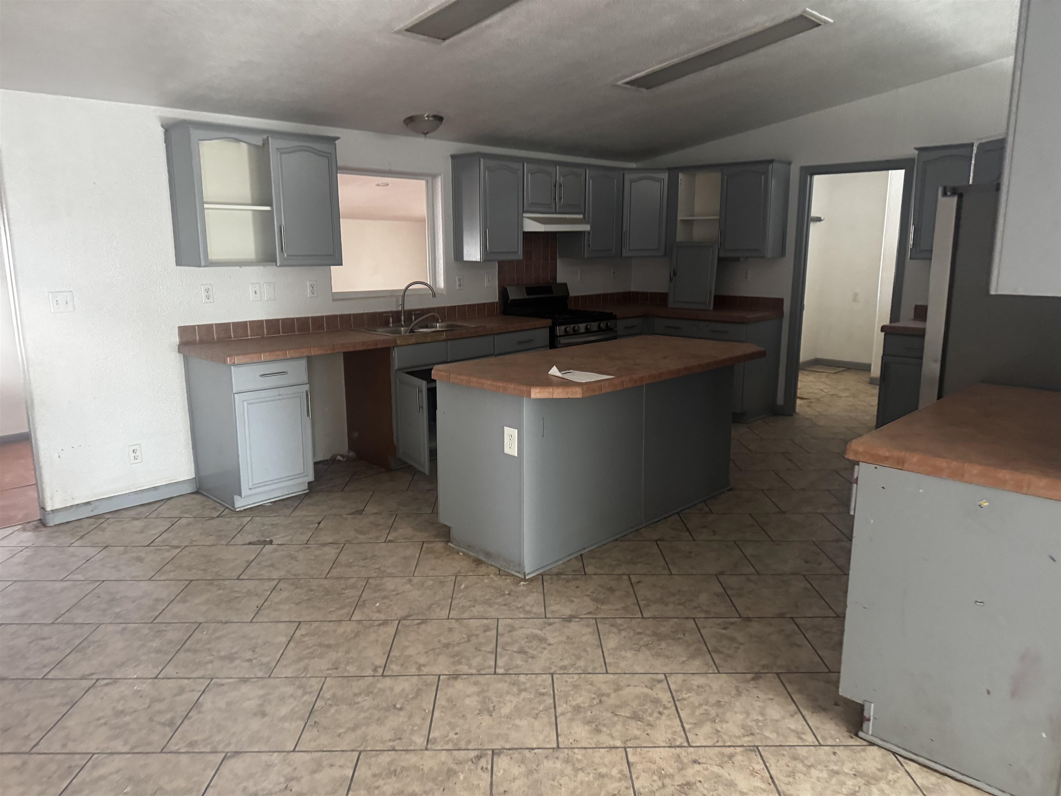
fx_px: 736
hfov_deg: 71.6
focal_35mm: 24
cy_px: 398
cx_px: 530
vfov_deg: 56.8
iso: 500
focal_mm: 6.76
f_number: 1.78
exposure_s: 1/60
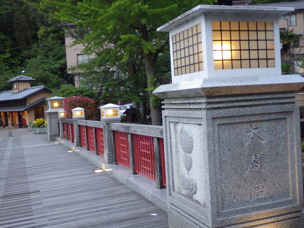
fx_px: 360
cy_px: 114
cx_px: 152
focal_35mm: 41
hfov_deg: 45.8
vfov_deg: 35.1
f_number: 2.8
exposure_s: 1/60
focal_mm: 7.3
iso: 320
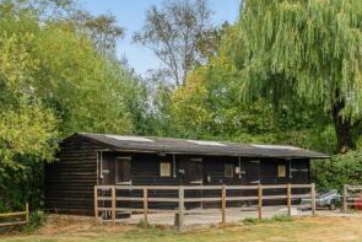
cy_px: 186
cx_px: 232
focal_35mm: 58
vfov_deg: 23.1
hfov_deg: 34.2
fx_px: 583
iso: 400
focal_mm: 24
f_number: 8
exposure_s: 1/200
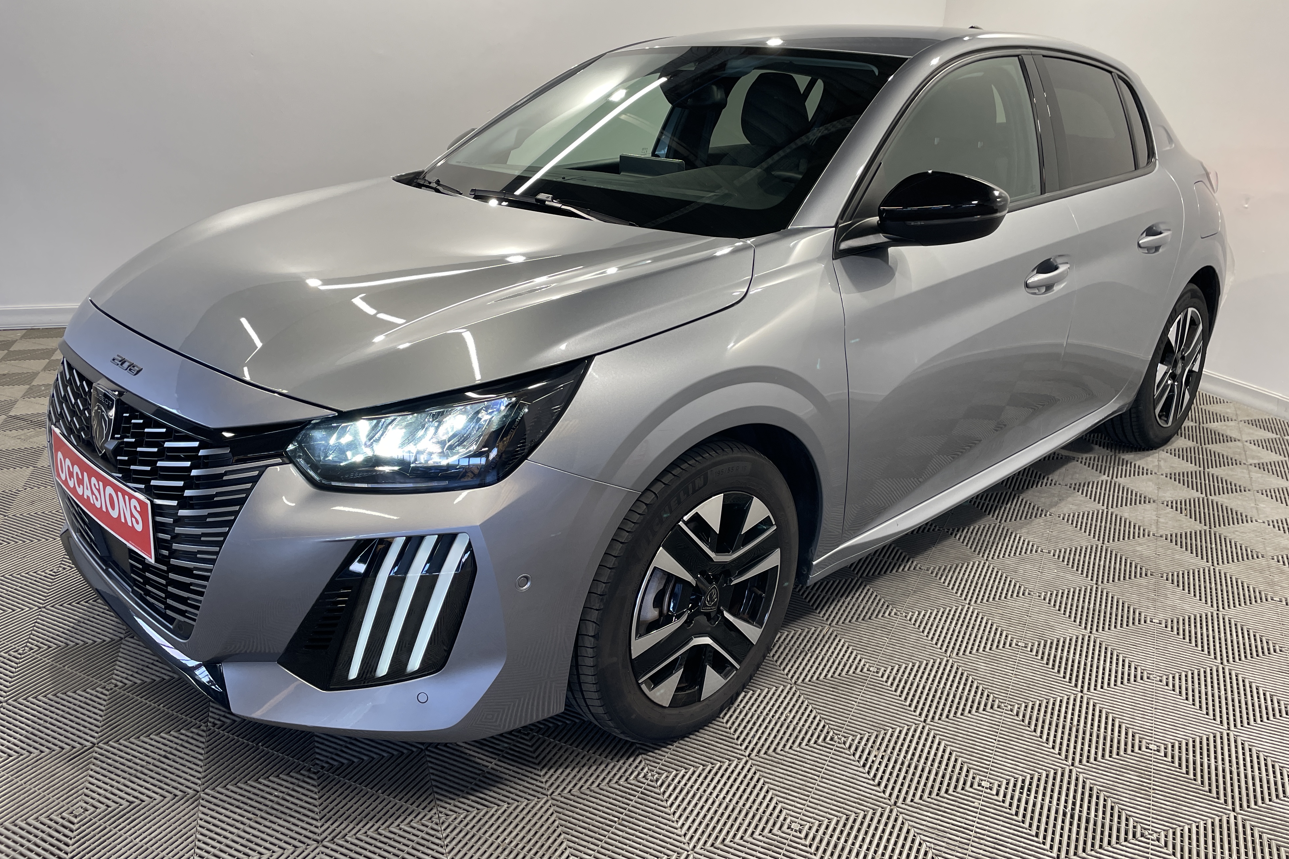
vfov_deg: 46.4
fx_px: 1002
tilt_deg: -16.7
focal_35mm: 28
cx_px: 640
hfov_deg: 65.5
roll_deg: -1.3
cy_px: 398
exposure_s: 1/100
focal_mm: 4.2
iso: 100
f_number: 1.6
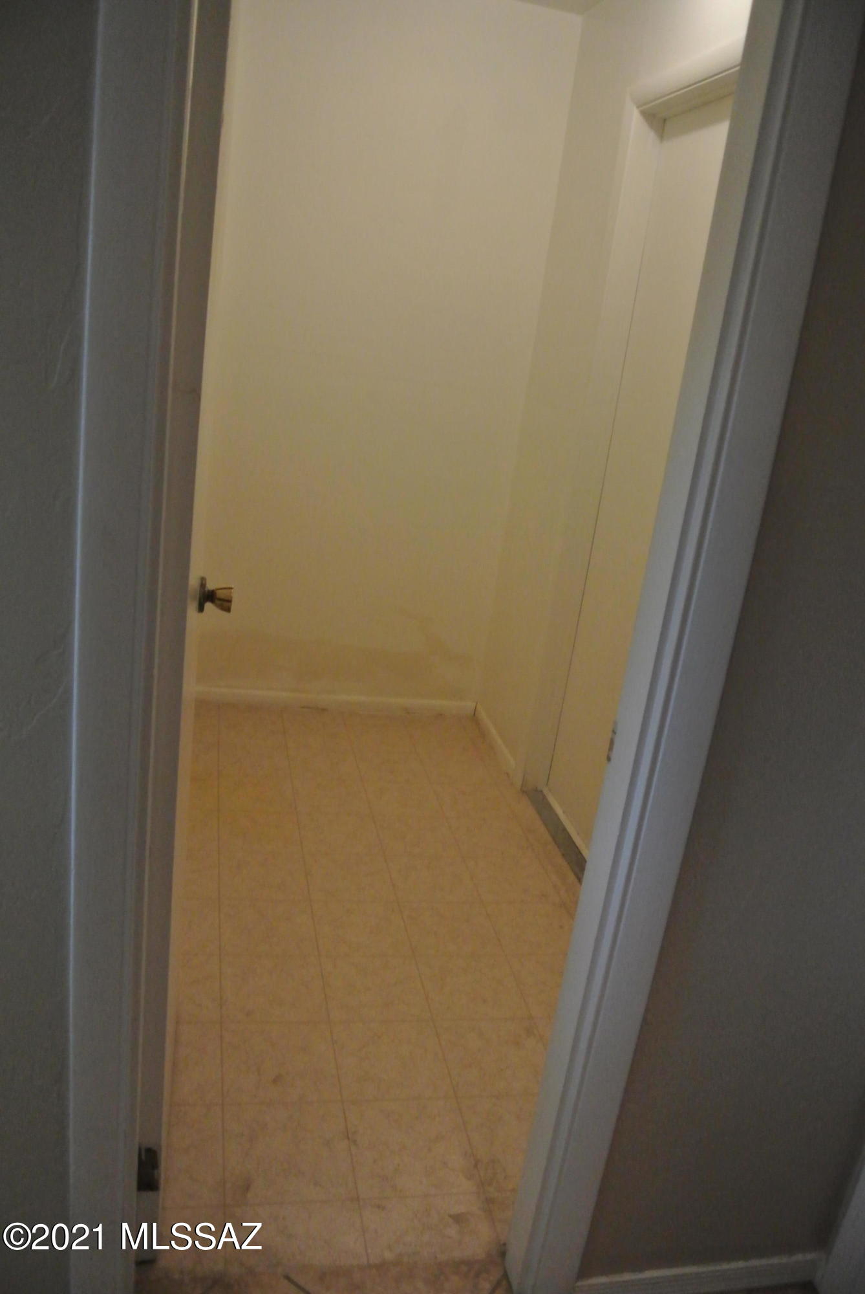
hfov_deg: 48.0
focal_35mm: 27
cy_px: 647
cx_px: 432
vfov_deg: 67.3
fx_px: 971
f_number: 3.5
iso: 1600
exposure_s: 1/400
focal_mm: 10
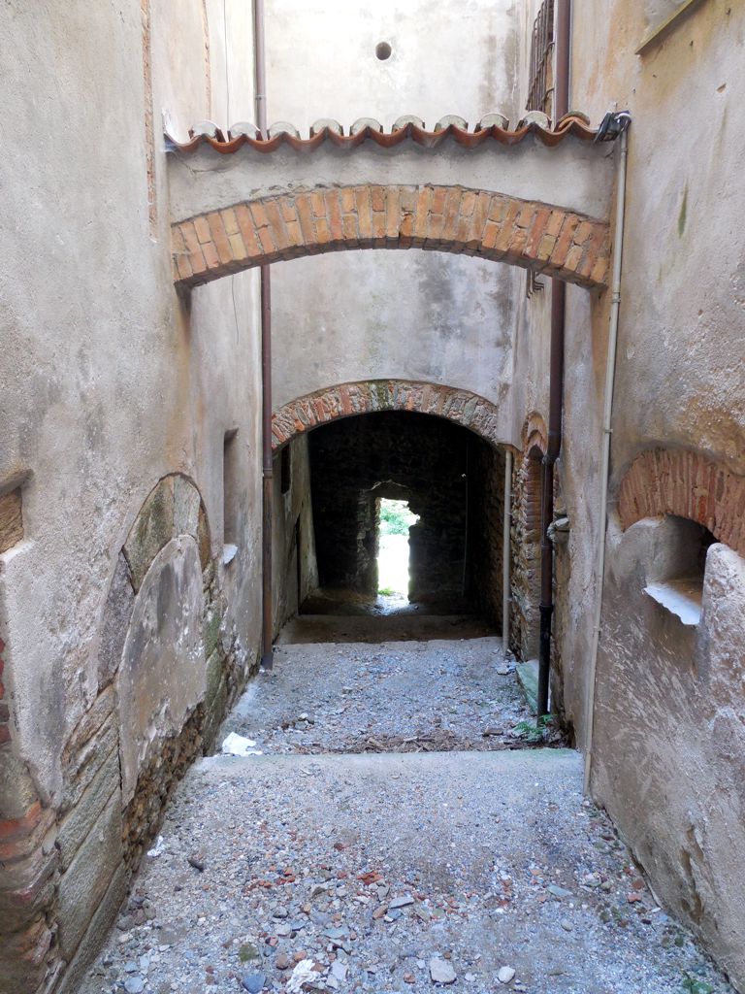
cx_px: 372
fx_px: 717
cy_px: 497
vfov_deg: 69.4
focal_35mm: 25
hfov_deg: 54.9
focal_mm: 4.5
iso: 280
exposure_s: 1/30
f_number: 3.1
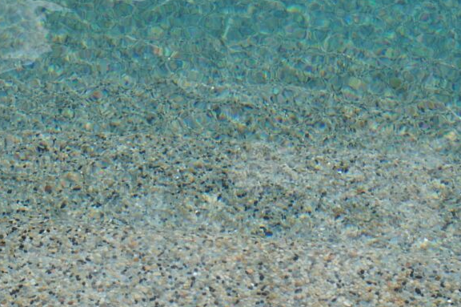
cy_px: 125
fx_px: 1024
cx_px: 222
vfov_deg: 17.0
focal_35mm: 80
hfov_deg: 25.4
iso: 100
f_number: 8
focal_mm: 30
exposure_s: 1/500
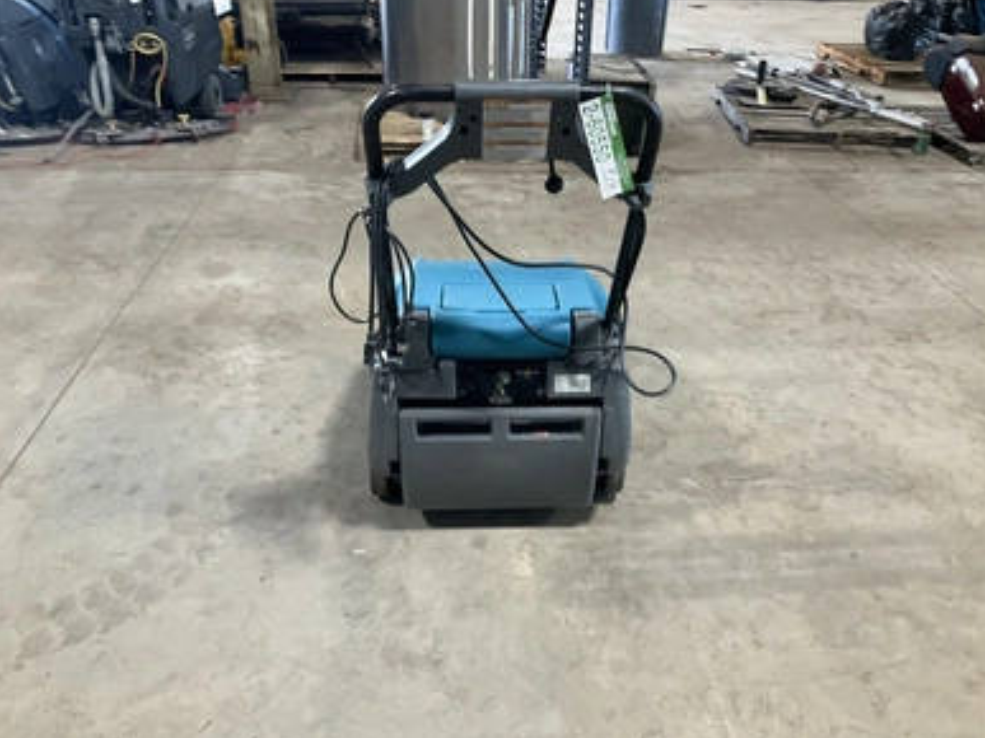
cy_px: 361
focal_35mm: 30
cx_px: 504
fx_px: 853
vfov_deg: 46.8
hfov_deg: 60.0
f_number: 1.8
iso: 125
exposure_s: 1/60
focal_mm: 3
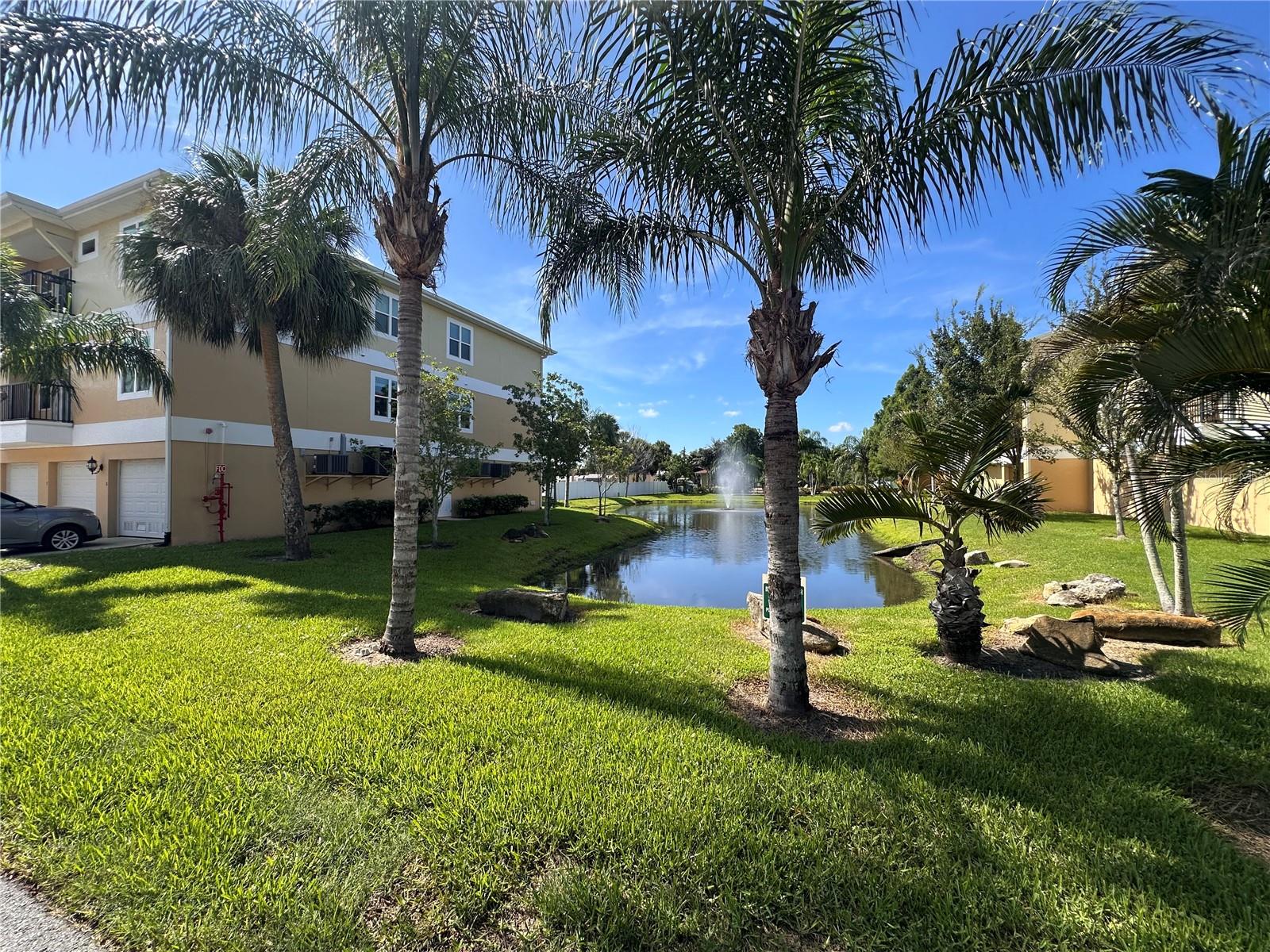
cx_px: 635
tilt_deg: +0.6
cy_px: 476
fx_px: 514
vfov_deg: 85.7
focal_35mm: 14
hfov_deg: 102.1
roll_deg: +0.0
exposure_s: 1/1366
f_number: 2.2
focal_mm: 2.22
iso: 50
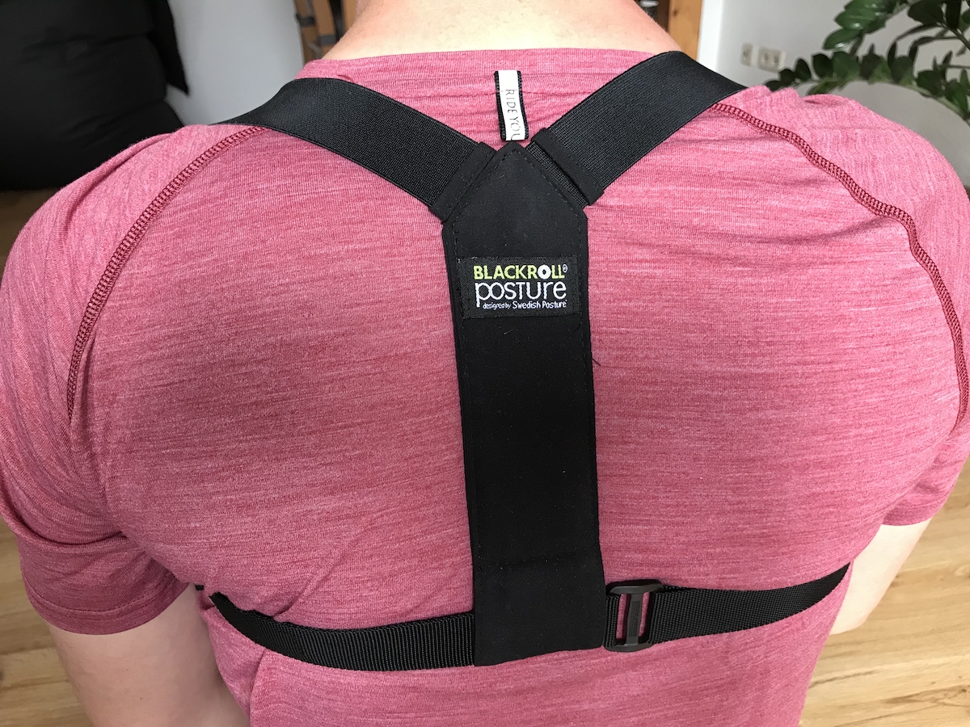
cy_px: 364
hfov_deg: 63.4
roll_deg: +2.3
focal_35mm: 28
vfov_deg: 49.7
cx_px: 485
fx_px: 785
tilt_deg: -27.7
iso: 25
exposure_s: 1/33
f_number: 1.8
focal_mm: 3.99
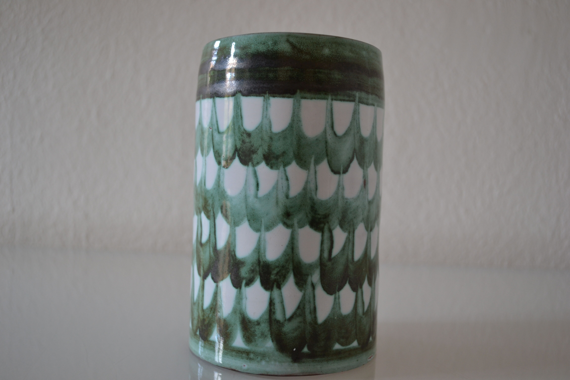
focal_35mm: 36
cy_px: 190
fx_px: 570
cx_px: 285
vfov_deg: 36.9
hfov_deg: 53.1
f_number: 4
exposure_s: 1/50
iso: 400
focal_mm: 24
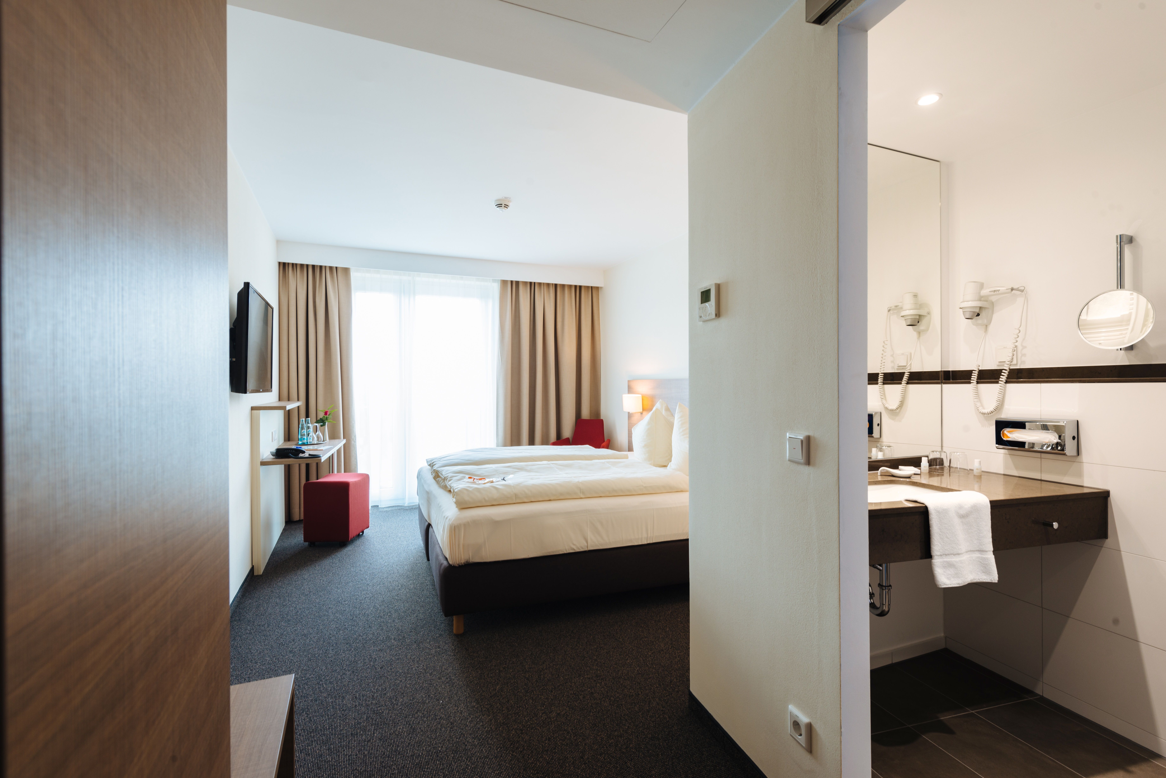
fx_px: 551
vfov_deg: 70.5
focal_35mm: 17
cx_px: 583
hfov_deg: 93.3
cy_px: 389
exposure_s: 1/1.67
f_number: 11
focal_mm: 17
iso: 100
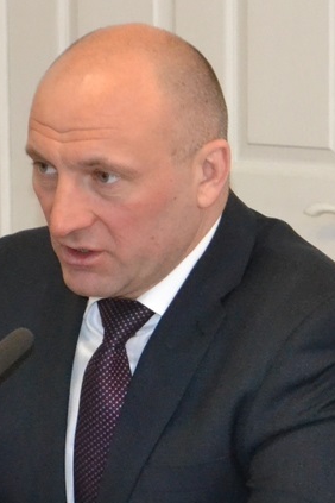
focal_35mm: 100
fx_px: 1396
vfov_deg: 20.4
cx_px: 64
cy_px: 252
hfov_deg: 13.6
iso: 3200
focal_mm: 44
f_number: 5.3
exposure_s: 1/60
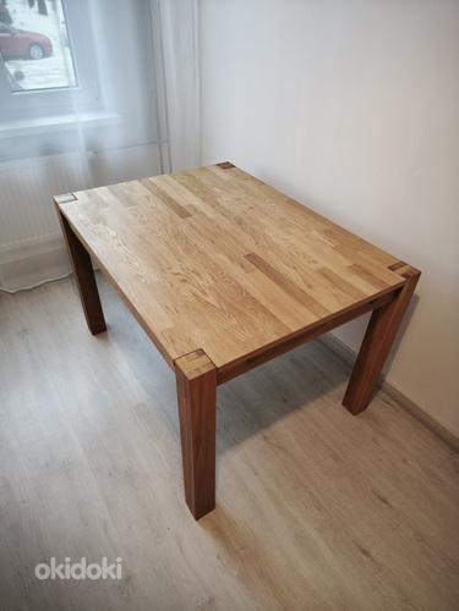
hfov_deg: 58.9
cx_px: 230
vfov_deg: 73.9
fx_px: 407
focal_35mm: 23
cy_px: 306
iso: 500
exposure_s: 1/50
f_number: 1.7
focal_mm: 5.35
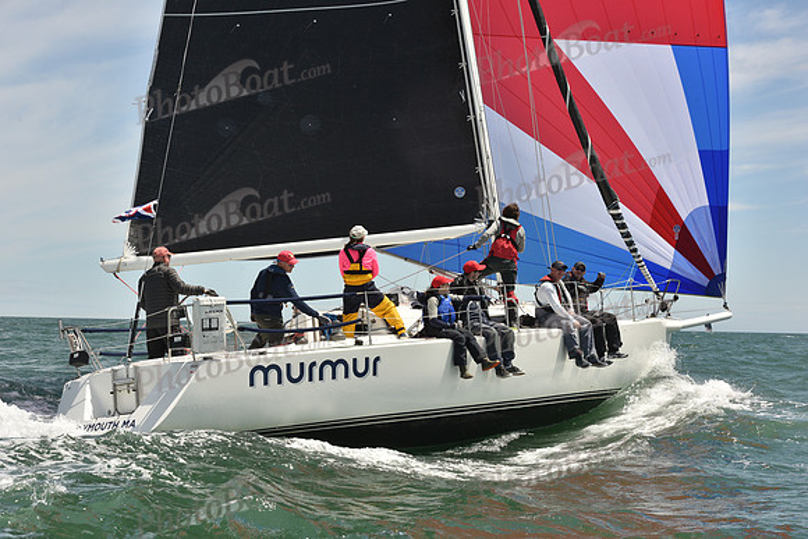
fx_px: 1571
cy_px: 270
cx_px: 404
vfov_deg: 19.5
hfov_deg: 28.8
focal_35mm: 70
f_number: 10
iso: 320
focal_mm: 70
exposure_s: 1/800
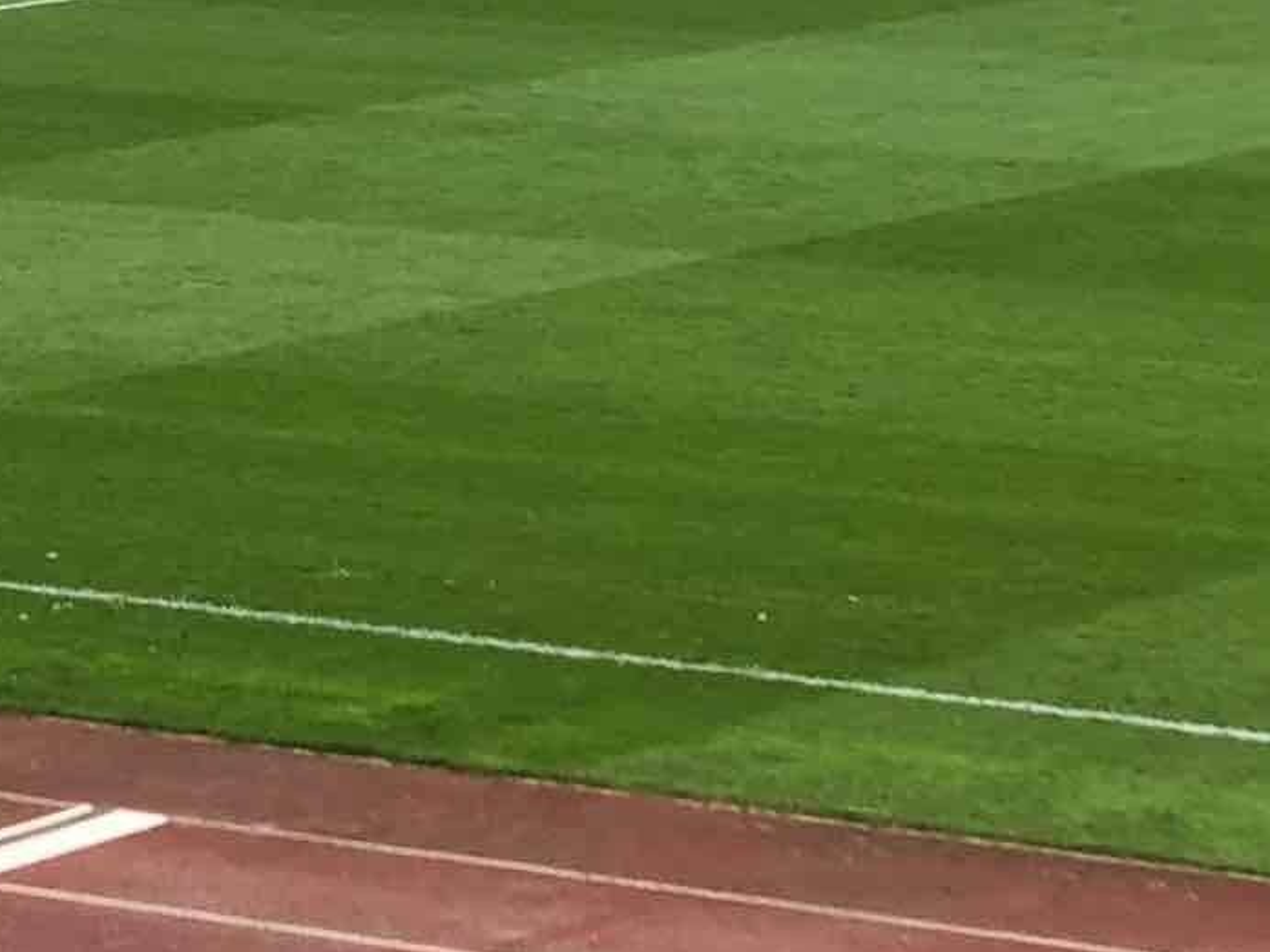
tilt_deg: -0.7
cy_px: -549
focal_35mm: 170
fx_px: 6237
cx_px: -318
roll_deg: +0.3
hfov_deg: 11.4
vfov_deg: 8.5
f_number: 2.4
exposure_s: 1/100
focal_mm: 6
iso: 20
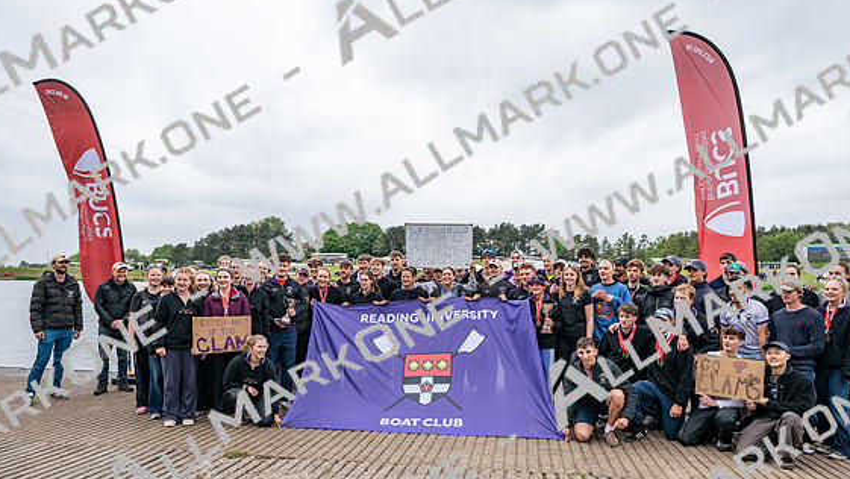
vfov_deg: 44.2
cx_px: 420
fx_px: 586
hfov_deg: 71.9
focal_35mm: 26
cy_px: 287
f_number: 4
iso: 360
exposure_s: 1/500
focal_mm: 24
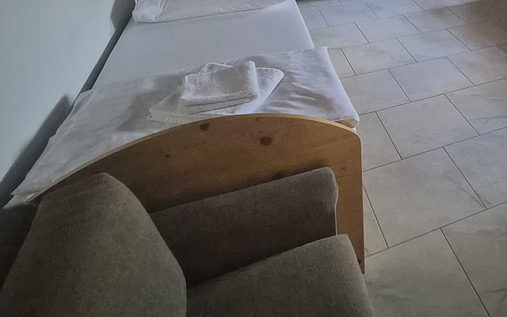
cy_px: -54
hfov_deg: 54.9
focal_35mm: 31
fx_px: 428
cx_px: 437
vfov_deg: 33.7
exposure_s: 1/50
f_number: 2.2
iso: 1250
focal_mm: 1.7
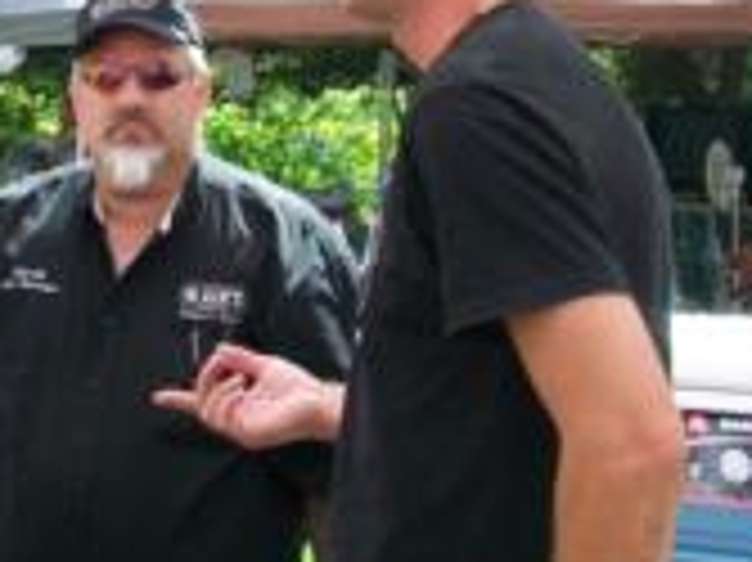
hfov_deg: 20.1
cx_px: 72
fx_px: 2084
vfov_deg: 15.3
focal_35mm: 96
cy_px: 101
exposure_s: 1/200
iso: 64
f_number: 2.8
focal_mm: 5.7
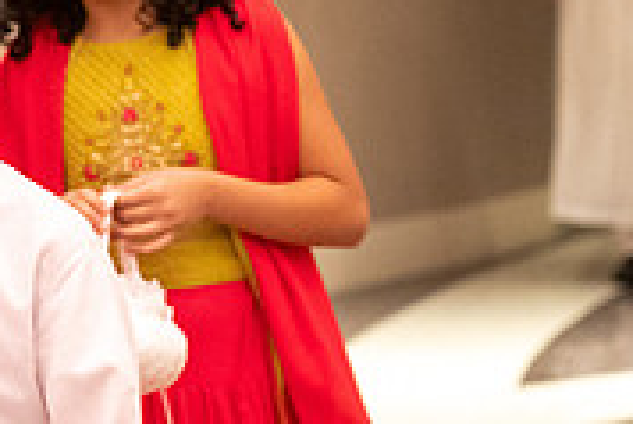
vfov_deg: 4.4
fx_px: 5455
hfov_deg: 6.6
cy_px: 230
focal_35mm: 310
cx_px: 132
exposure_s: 1/100
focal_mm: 95
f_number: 4
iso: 6400
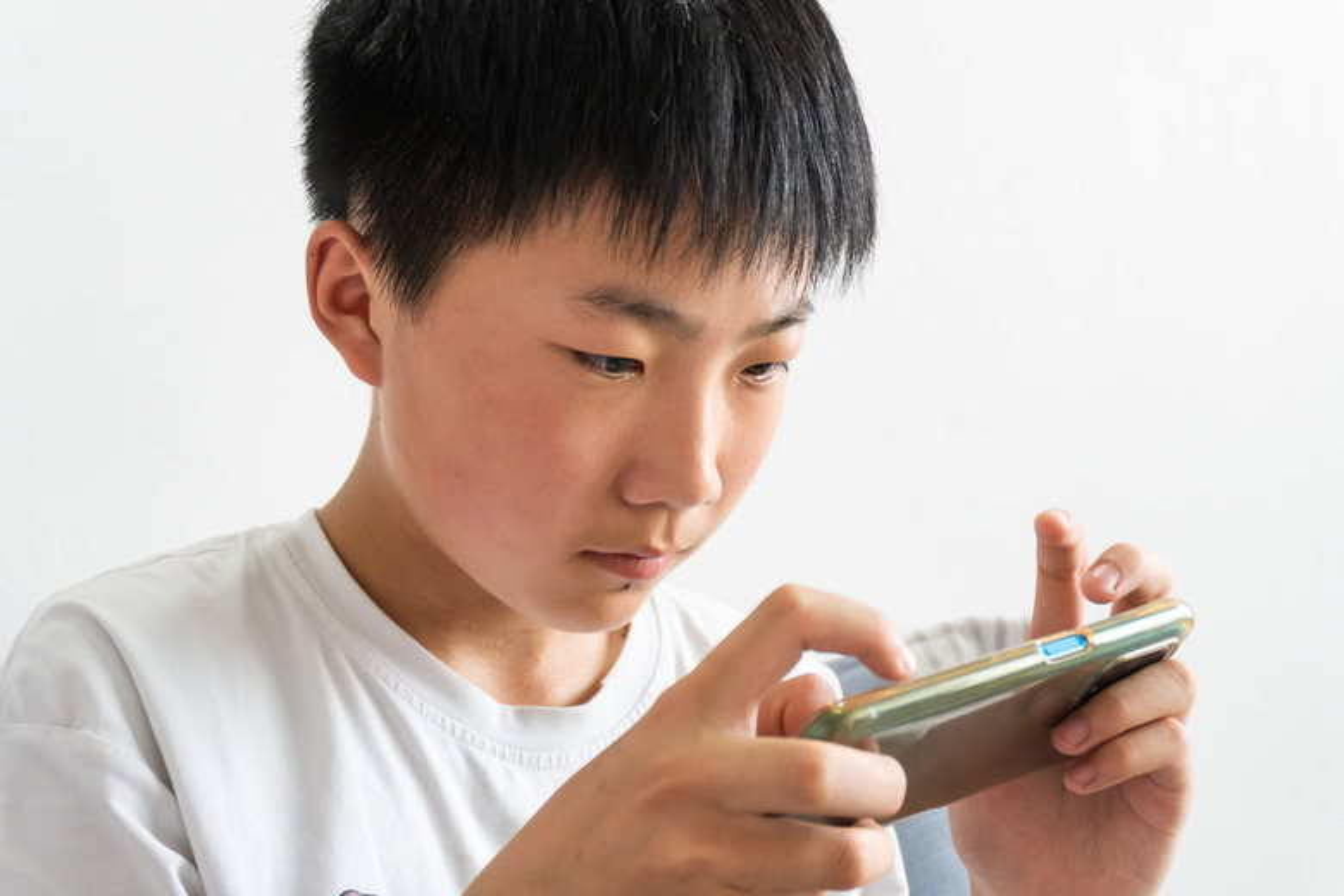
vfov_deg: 26.5
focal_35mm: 51
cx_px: 672
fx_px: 1904
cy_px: 448
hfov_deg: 38.9
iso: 1600
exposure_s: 1/80
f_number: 5
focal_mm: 34
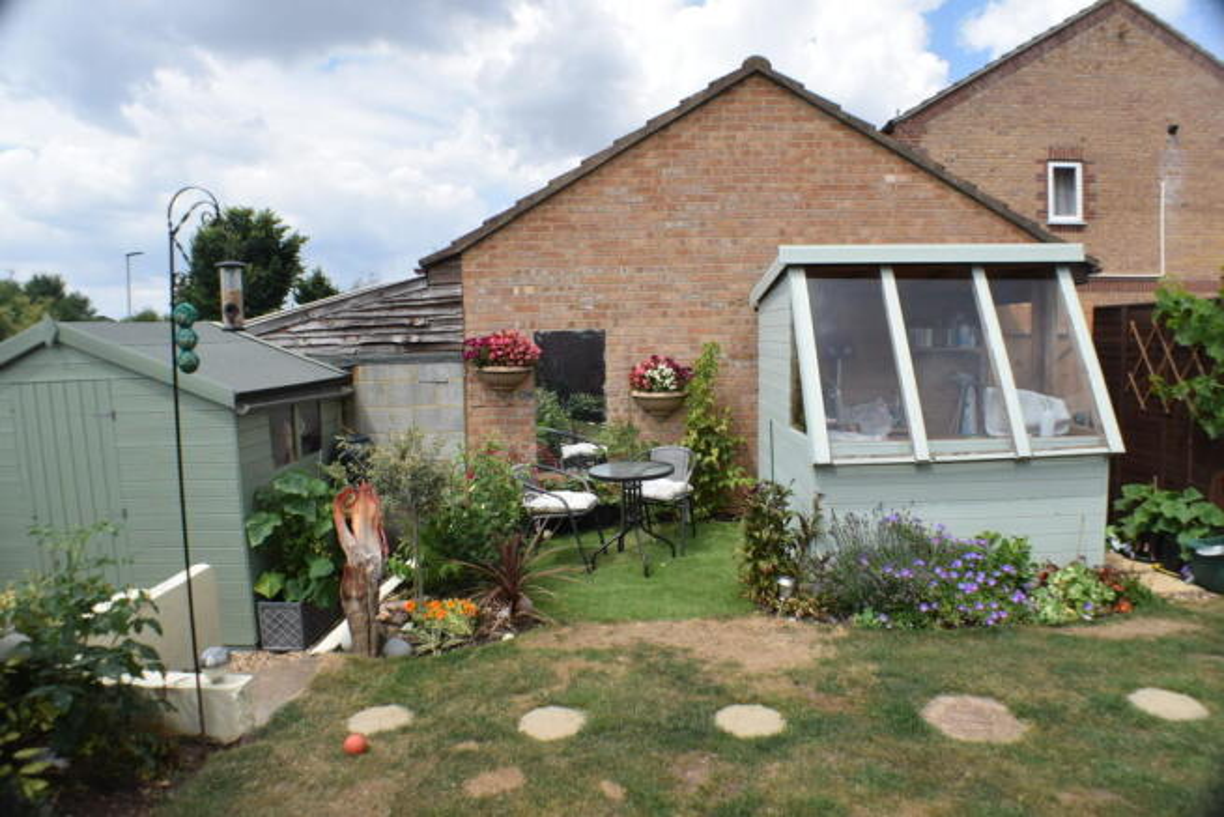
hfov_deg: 67.4
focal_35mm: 27
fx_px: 918
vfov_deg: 48.0
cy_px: 408
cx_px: 612
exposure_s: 1/400
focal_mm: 18
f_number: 10
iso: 200
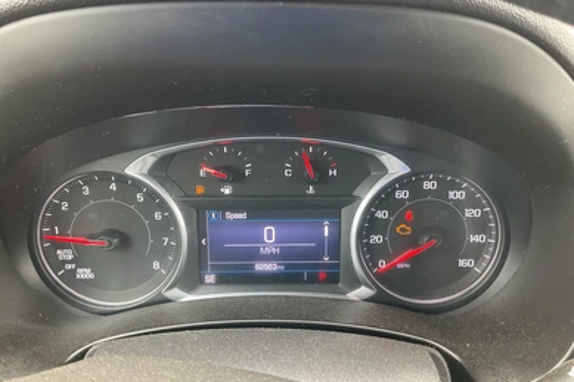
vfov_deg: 42.3
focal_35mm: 31
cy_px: 180
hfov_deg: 60.3
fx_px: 494
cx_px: 282
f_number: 1.8
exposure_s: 1/60
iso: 125
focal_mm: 3
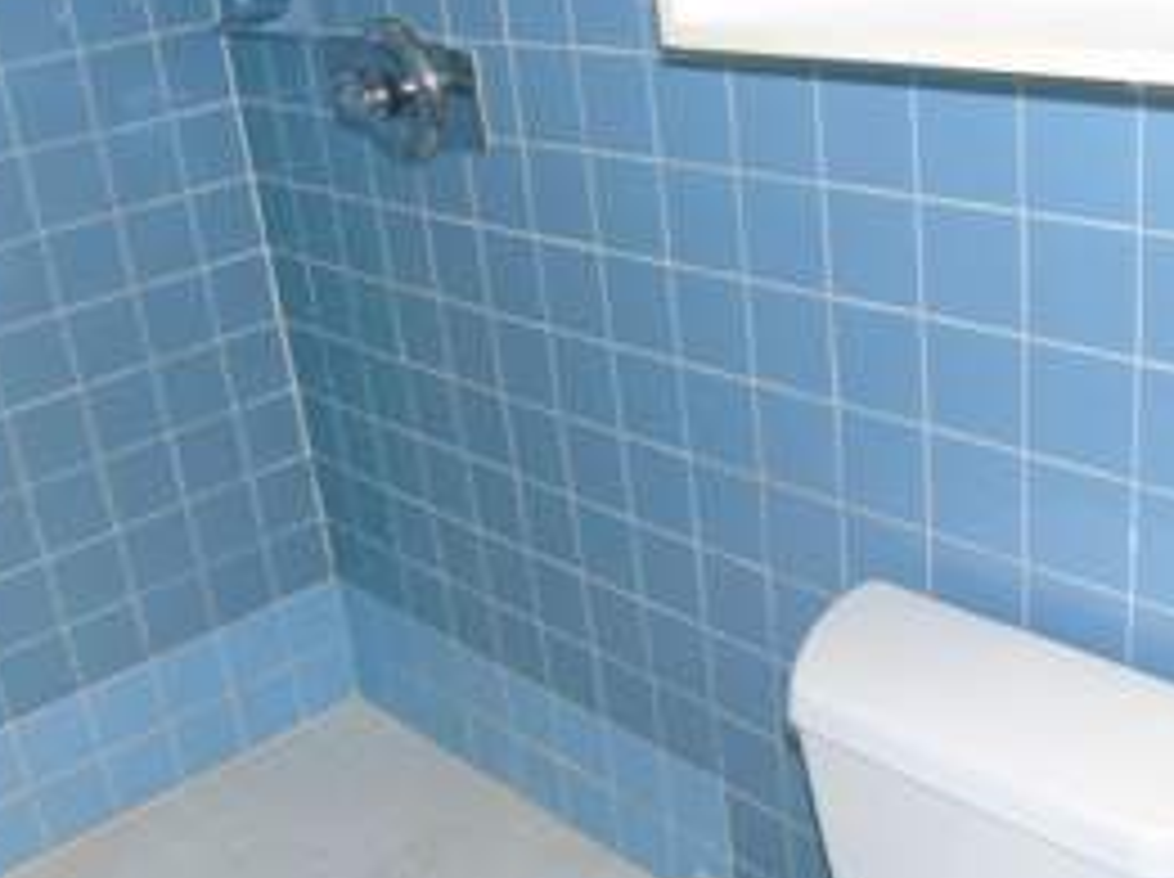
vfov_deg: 31.4
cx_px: 652
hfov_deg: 41.2
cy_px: 462
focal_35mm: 46
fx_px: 1558
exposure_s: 1/30
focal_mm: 4.4
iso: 200
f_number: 3.4
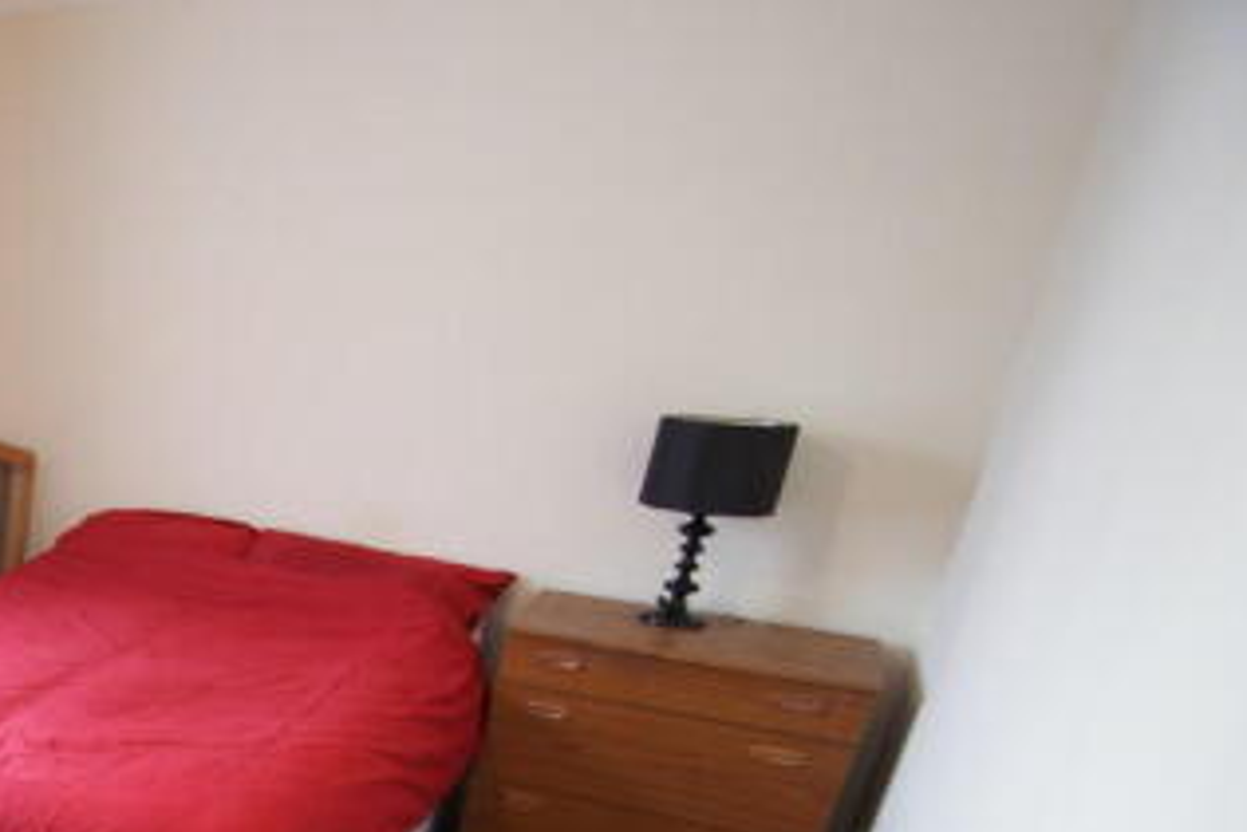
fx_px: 1074
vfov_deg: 41.3
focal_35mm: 31
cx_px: -14
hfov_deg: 48.8
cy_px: 605
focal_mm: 10
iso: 400
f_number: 3.5
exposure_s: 1/30
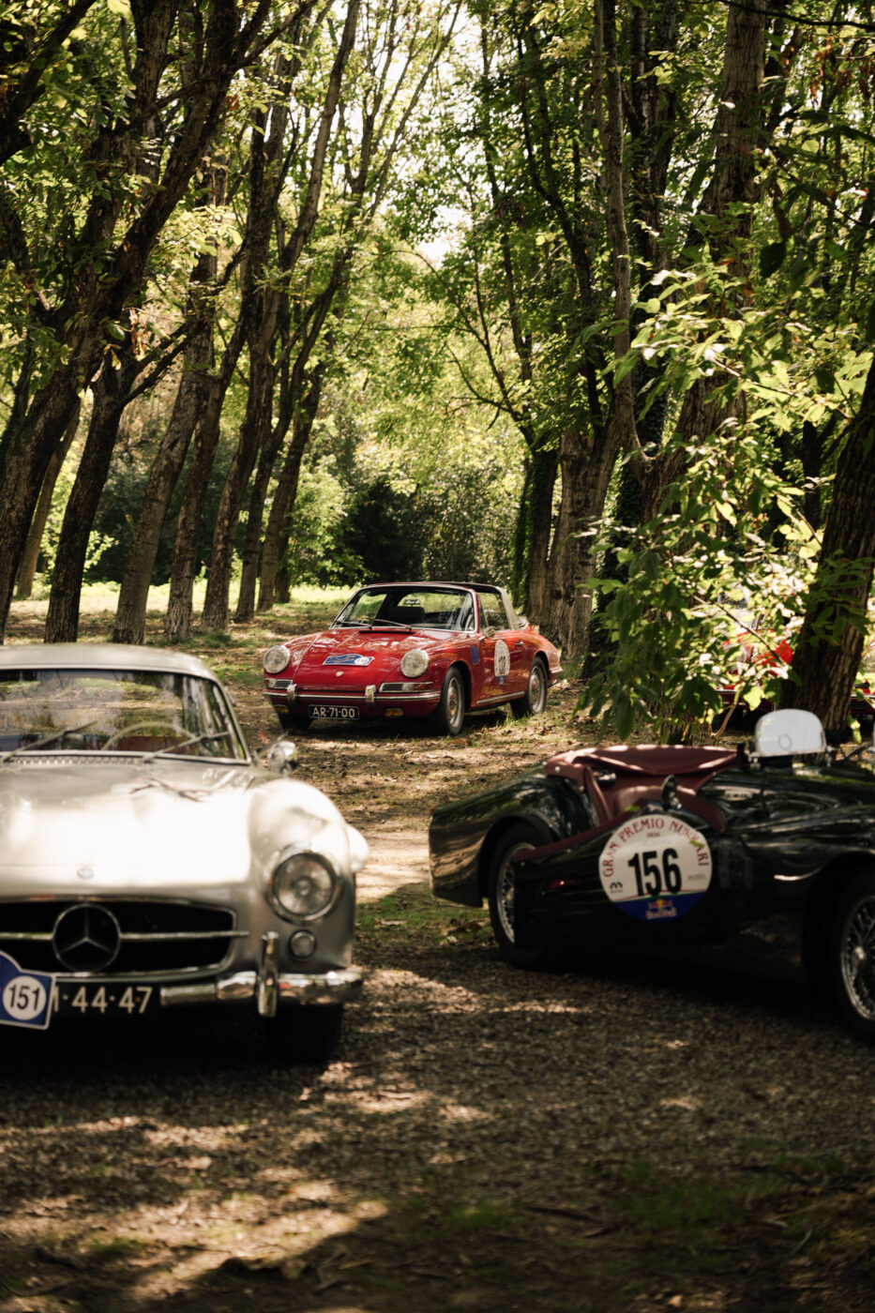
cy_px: 656
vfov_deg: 24.5
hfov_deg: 16.5
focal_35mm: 83
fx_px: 3027
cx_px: 438
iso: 100
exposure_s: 1/80
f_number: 4
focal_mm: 83
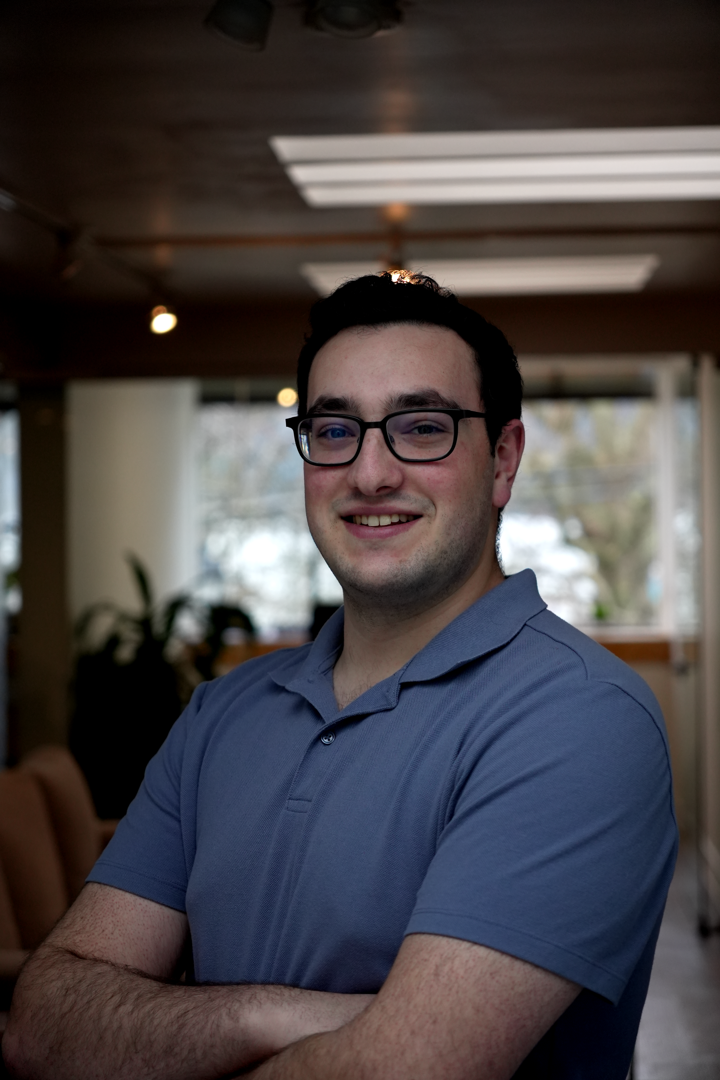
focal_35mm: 75
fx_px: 2250
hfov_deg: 18.2
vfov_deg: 27.0
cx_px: 360
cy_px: 540
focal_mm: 50
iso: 640
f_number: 2.8
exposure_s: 1/100
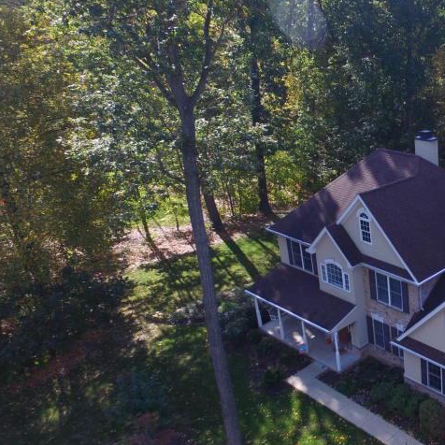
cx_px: 460
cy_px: 237
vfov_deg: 43.8
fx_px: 553
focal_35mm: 38
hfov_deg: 38.2
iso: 100
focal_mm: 3.61
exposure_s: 1/249
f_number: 2.8
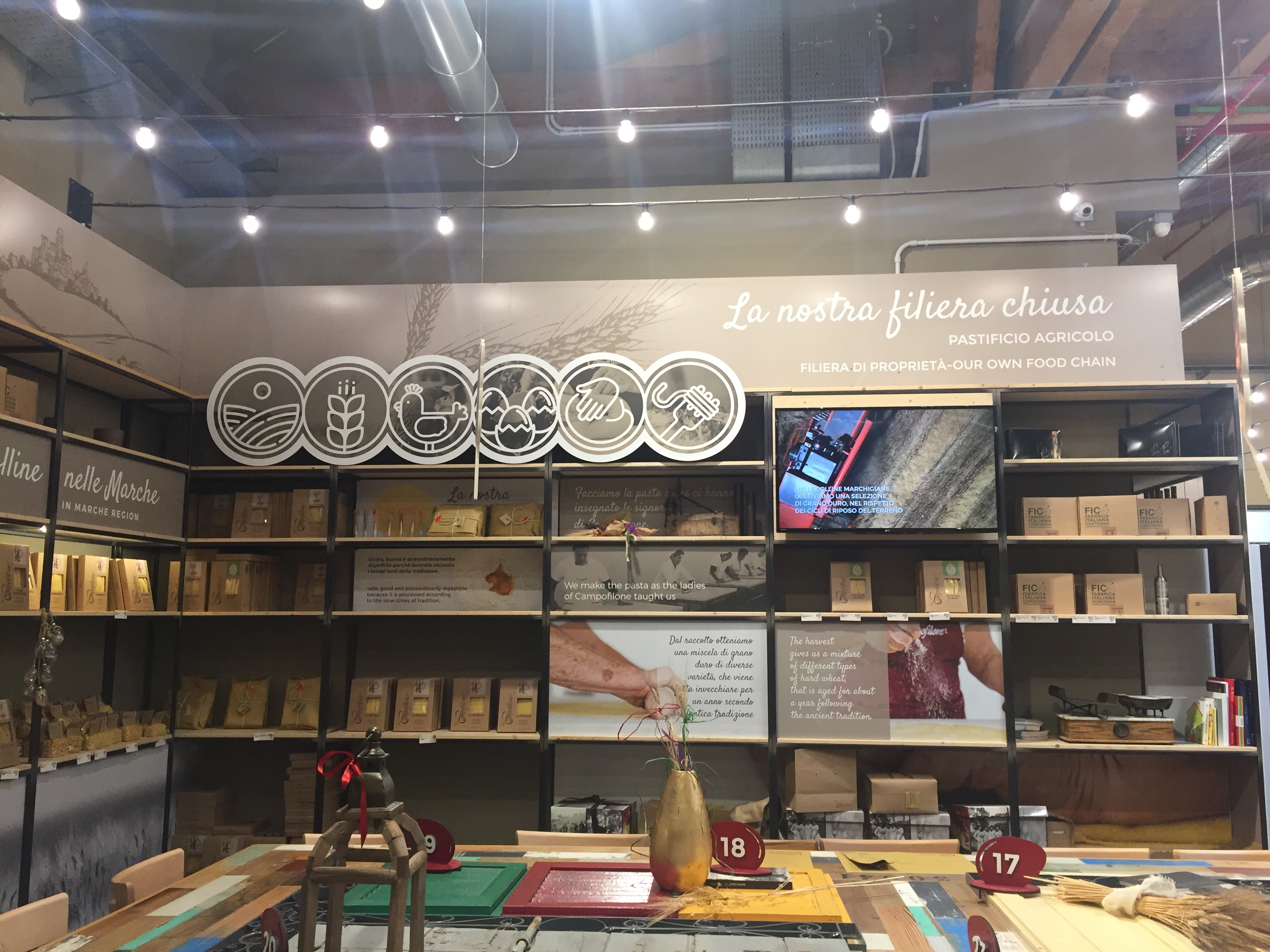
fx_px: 1064
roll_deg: -1.4
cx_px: 635
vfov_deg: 48.2
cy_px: 476
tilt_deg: +5.9
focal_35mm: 29
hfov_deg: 61.7
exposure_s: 1/33
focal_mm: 4.15
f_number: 2.2
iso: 64
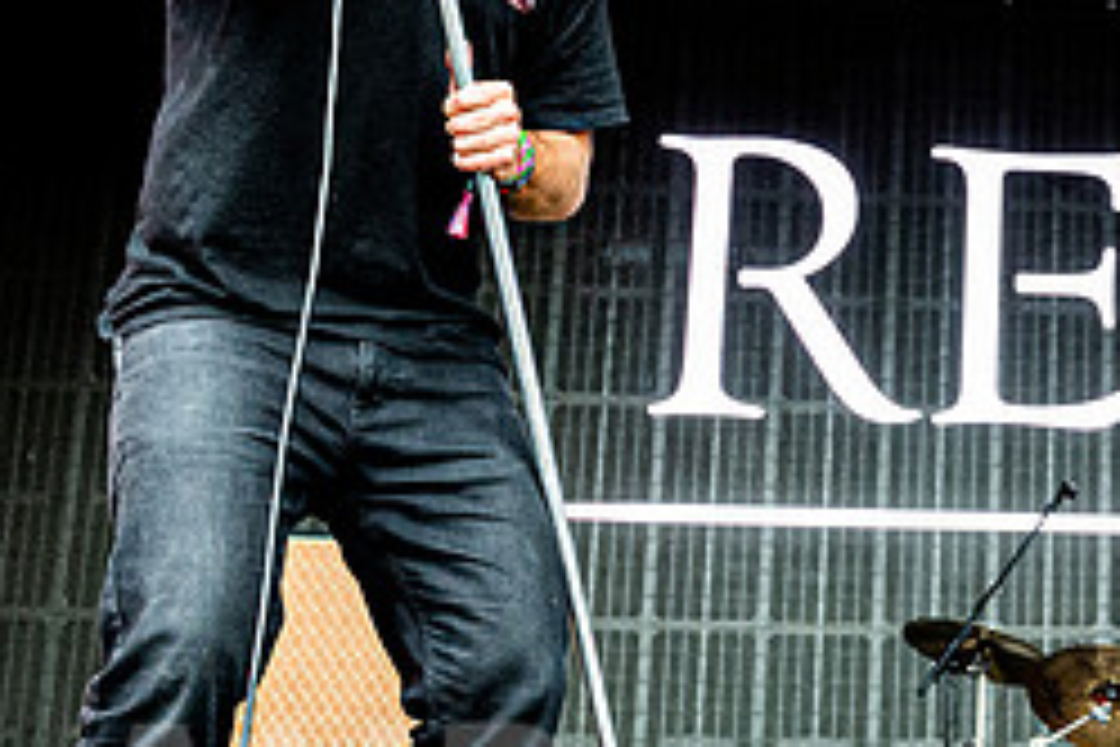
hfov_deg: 20.0
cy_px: 110
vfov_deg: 14.1
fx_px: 2986
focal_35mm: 96
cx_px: 1326
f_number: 6.3
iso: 4000
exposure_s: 1/500
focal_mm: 31
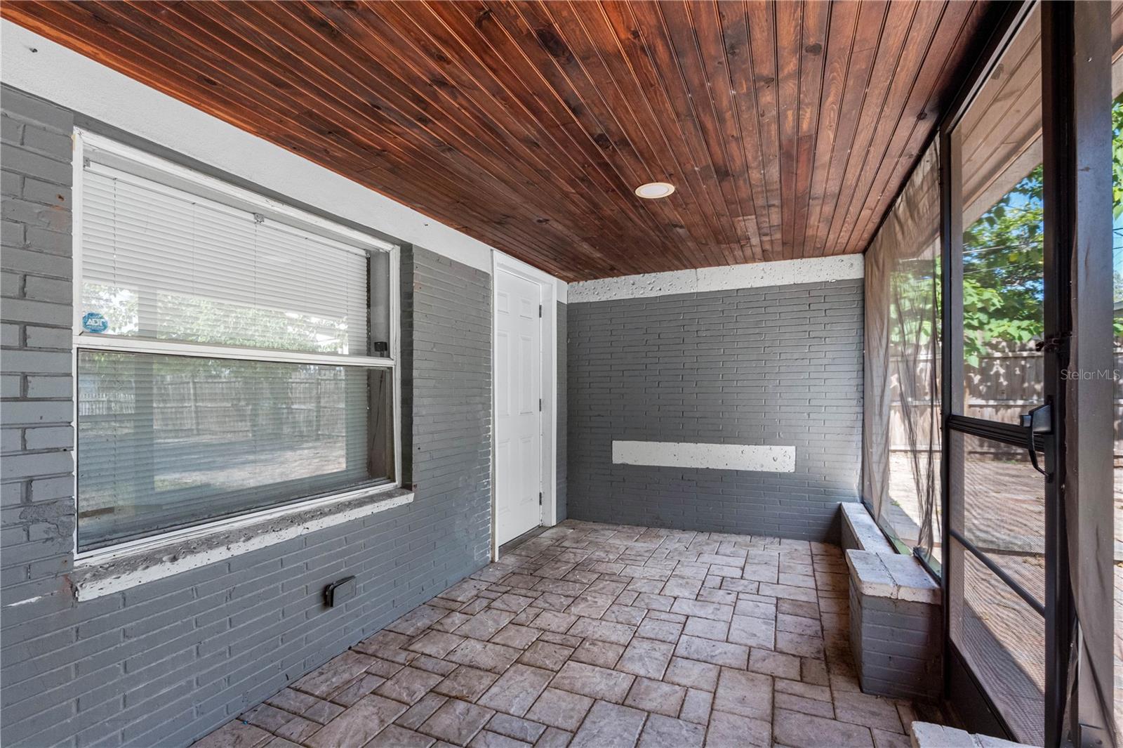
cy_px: 374
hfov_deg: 96.8
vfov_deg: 73.7
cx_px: 562
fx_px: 499
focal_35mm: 16
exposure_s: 1/250
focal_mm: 16
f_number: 11
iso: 1600
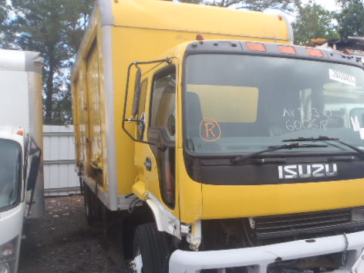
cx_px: 234
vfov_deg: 37.6
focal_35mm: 38
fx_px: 400
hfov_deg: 48.4
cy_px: 163
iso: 160
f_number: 3.5
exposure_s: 1/250
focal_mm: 5
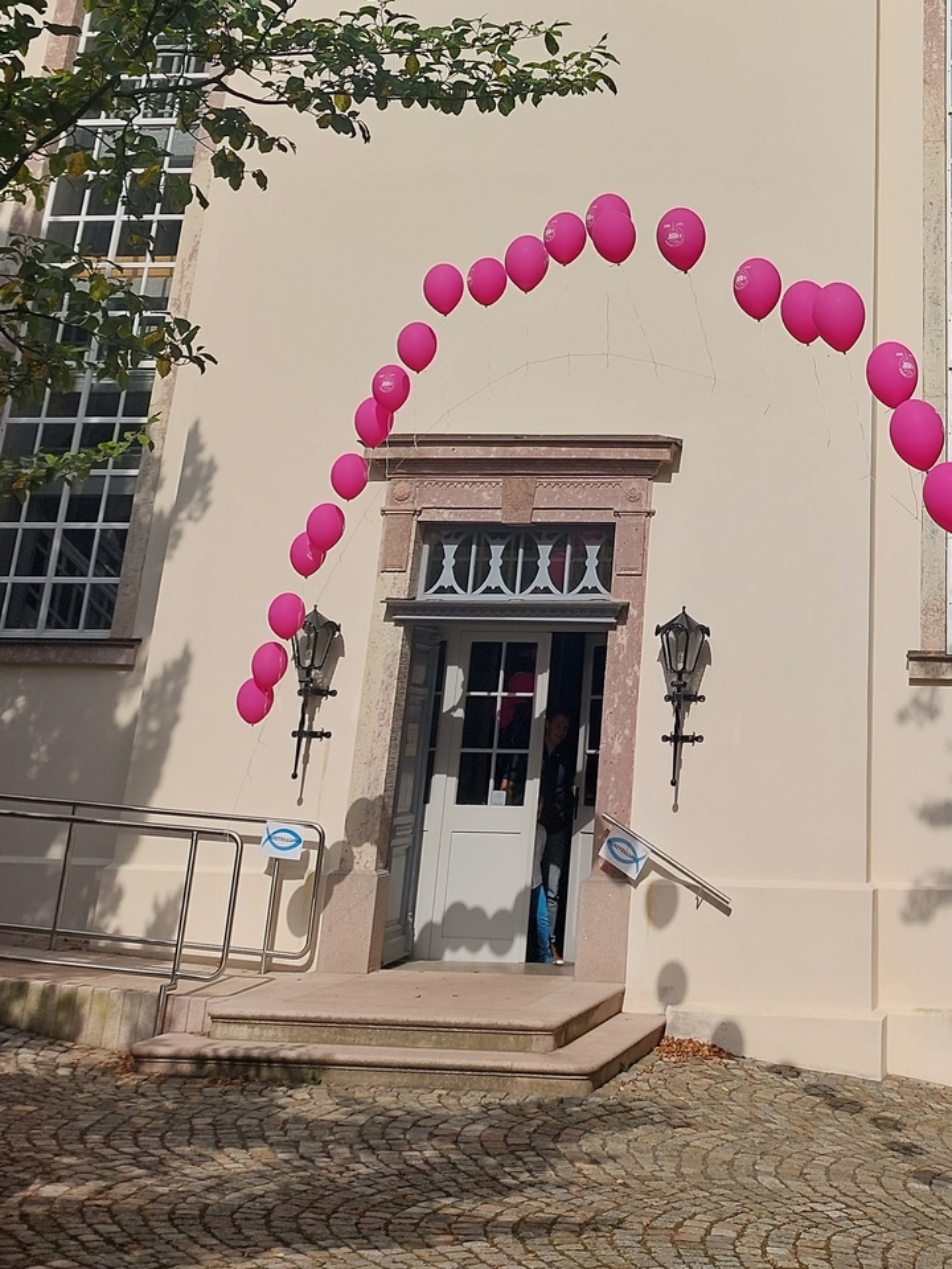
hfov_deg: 28.0
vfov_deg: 34.8
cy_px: 8
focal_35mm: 50
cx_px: 854
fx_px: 1833
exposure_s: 1/1616
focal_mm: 5.23
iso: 25
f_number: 1.8
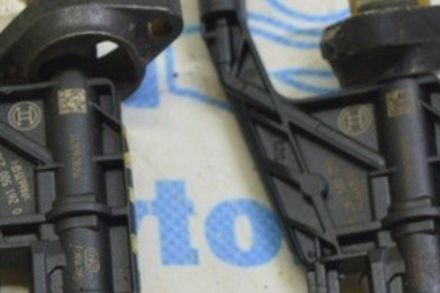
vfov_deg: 7.2
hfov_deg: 10.5
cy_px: 284
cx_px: -127
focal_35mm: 191
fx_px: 2334
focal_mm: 34
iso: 400
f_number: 5.6
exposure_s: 1/25
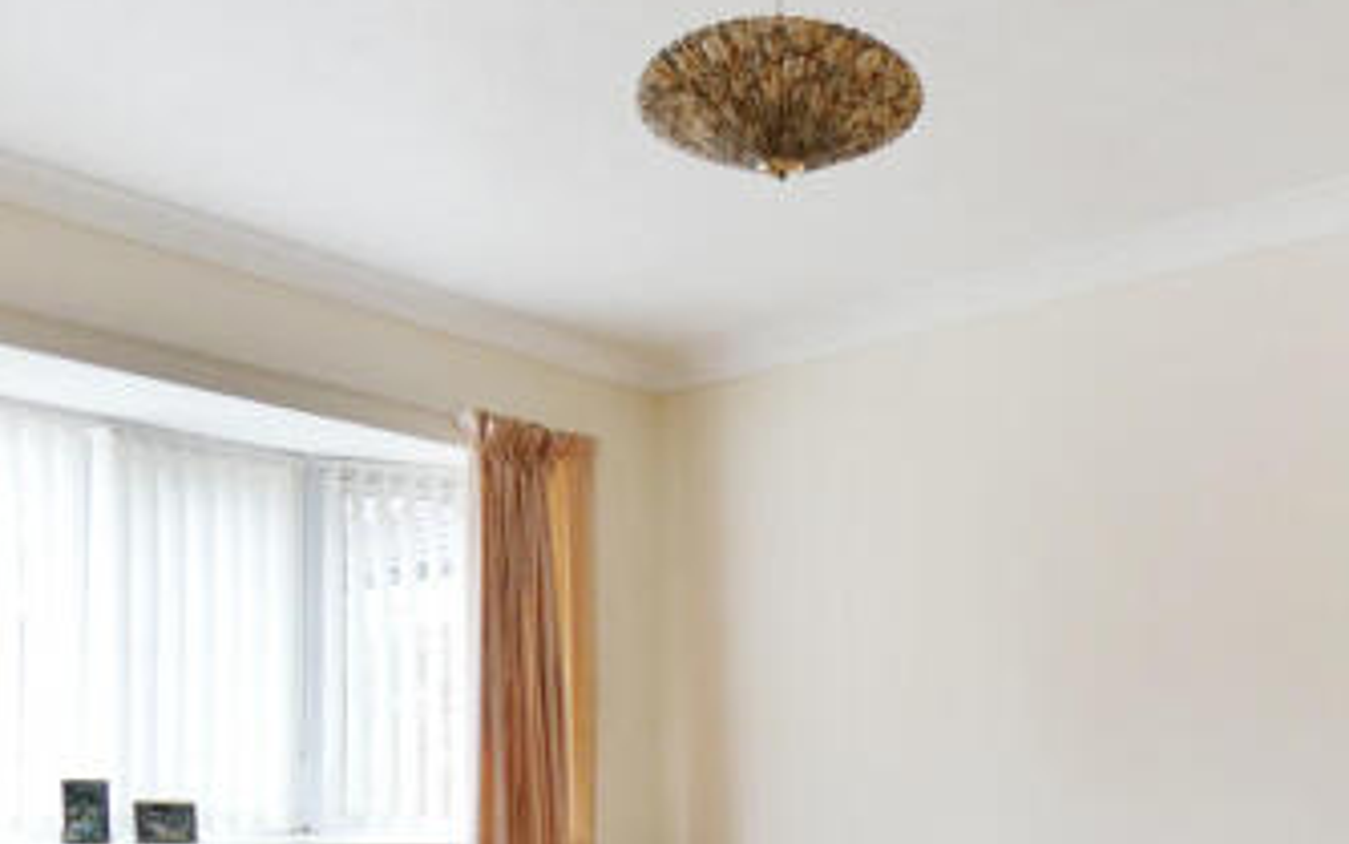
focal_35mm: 37
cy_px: 826
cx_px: 753
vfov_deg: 32.0
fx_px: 1361
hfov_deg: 52.6
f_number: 2.8
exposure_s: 1/80
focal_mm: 3.6
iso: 80
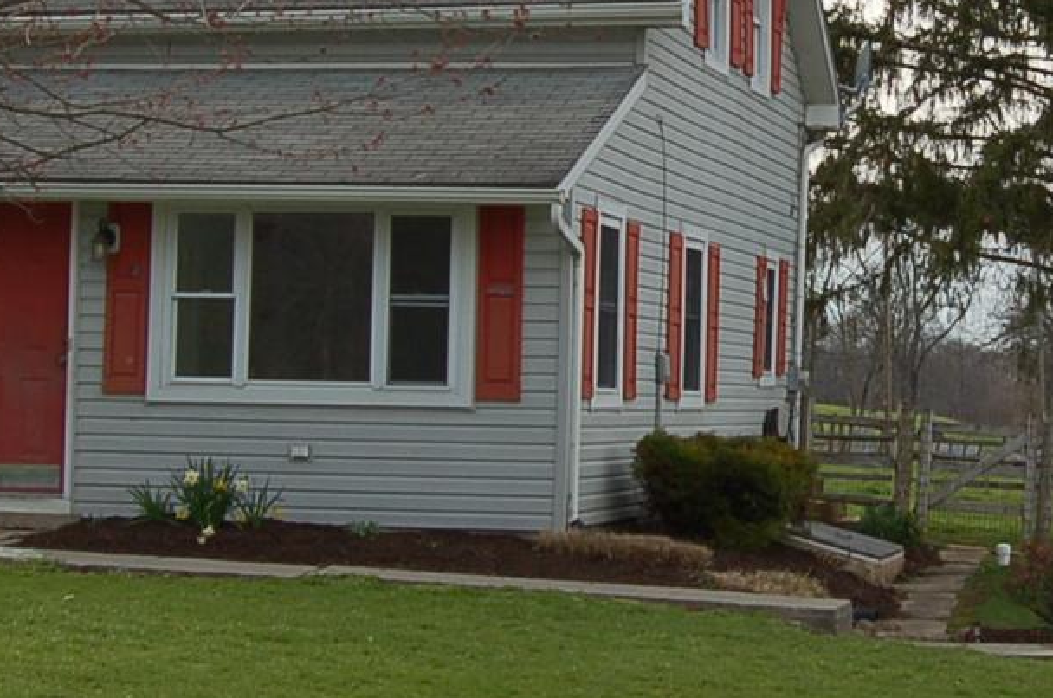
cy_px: 116
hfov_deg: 22.2
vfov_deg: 14.9
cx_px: 809
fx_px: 2657
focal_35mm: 91
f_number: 6.3
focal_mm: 18
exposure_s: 1/500
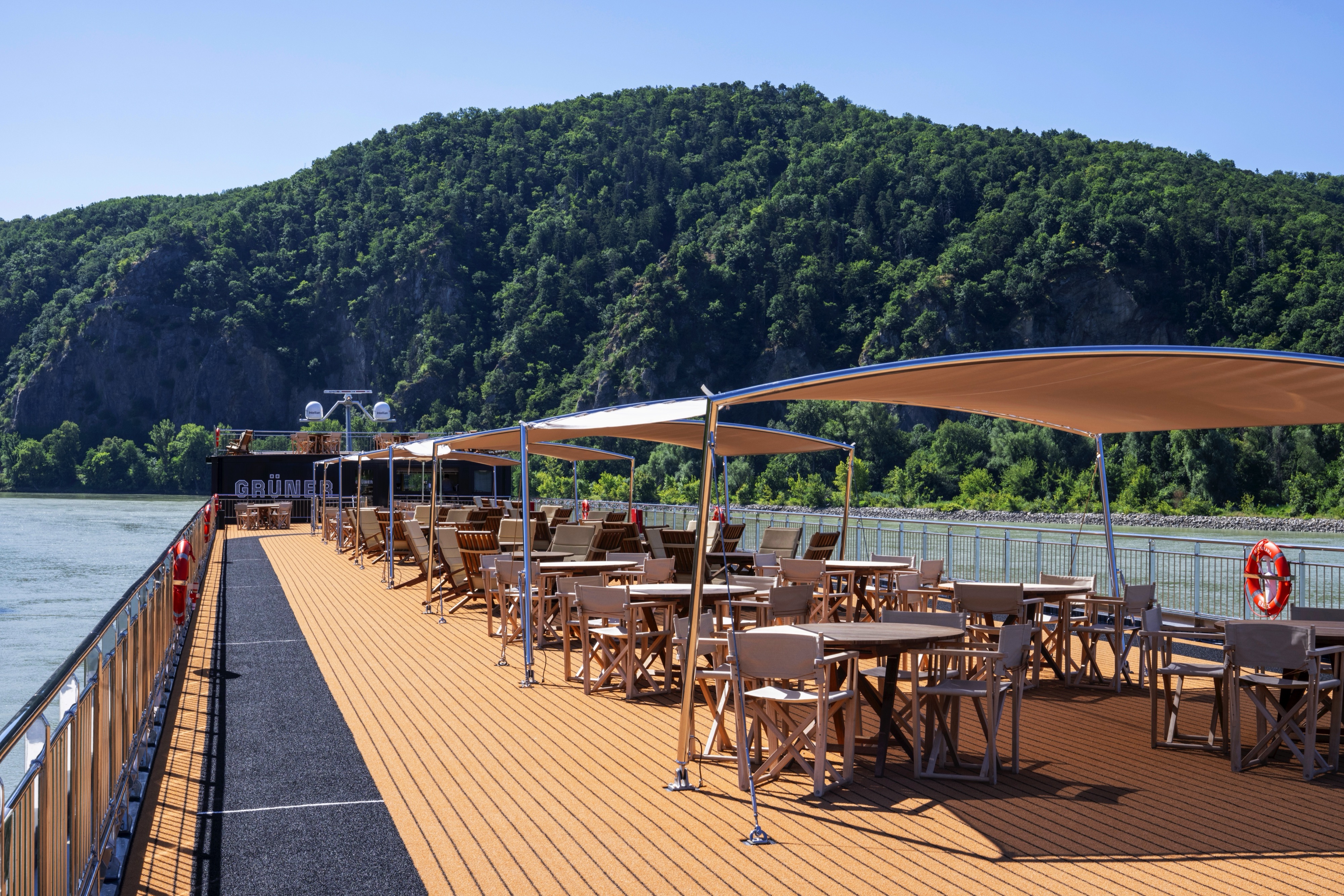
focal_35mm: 48
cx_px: 672
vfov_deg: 28.1
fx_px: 1792
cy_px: 448
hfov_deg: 41.1
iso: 320
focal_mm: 48
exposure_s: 1/100
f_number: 16
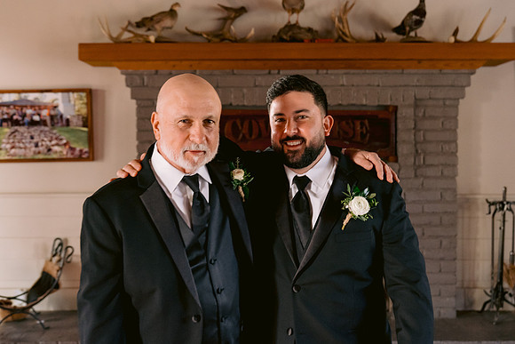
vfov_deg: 30.1
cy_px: 156
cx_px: 261
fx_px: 639
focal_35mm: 45
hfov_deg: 43.9
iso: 2500
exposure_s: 1/100
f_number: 3.5
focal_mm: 40
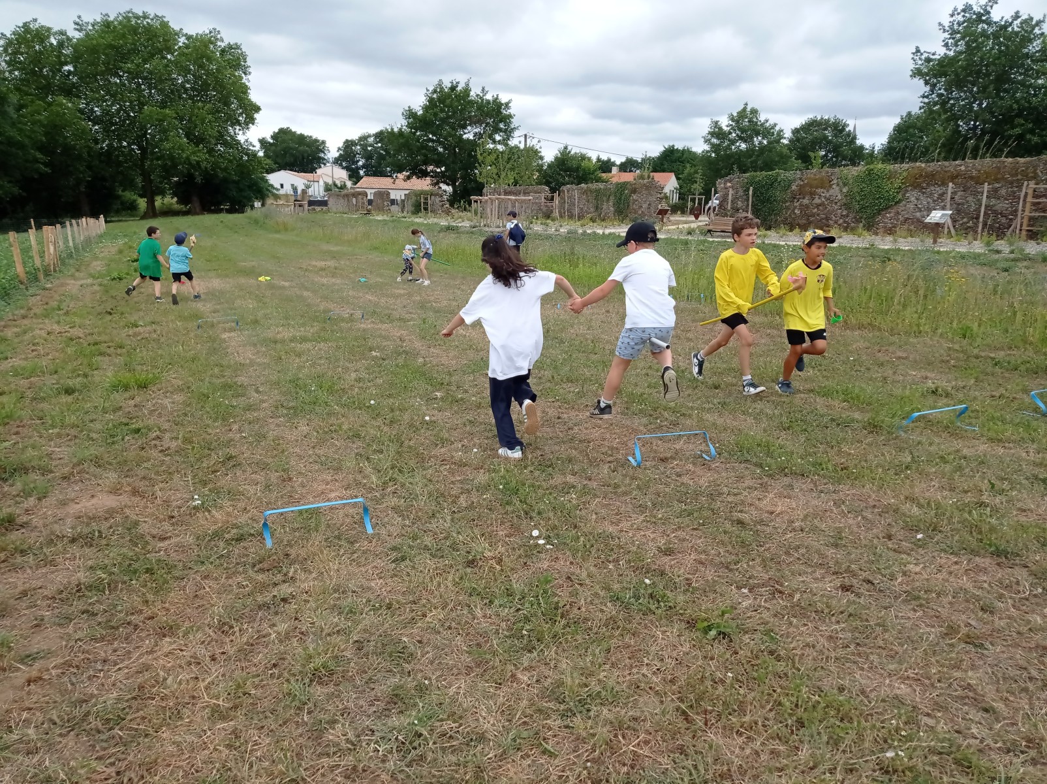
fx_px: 846
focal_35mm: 28
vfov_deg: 49.7
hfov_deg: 63.5
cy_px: 392
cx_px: 524
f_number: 1.79
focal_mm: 4.74
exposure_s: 1/1626
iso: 105
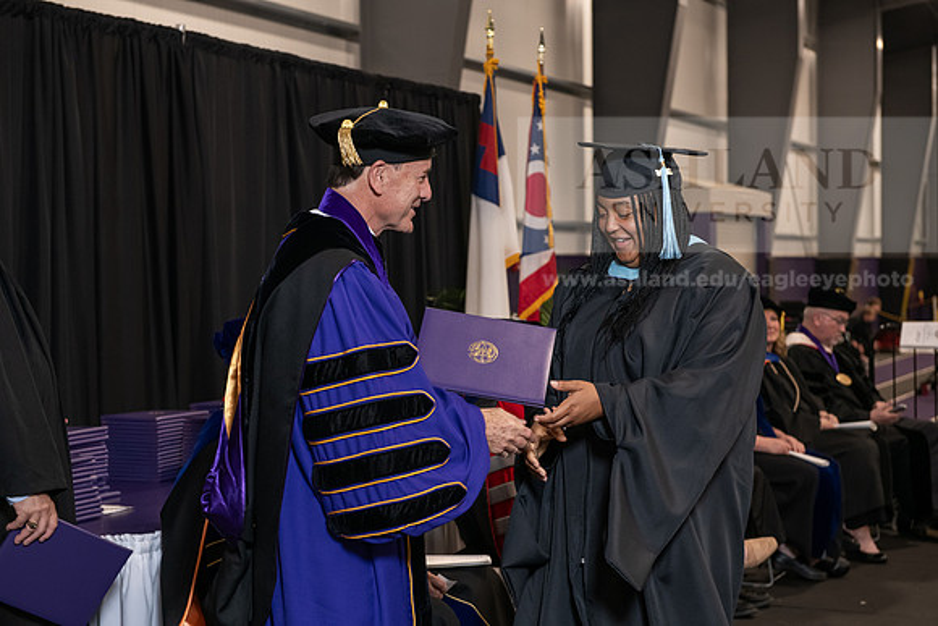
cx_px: 469
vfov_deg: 20.6
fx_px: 1720
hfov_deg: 30.5
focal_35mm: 66
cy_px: 313
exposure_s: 1/125
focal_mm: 66
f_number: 5
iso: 2000
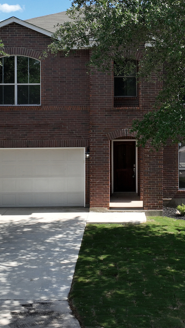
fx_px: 505
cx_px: 159
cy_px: 122
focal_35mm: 58
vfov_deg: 35.8
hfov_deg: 20.4
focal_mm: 5.7
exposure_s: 1/2915
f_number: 1.5
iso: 50
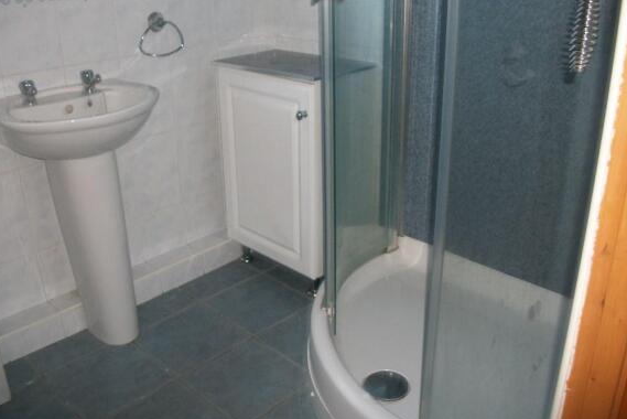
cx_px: 315
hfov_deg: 57.2
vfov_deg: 40.0
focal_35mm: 33
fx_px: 575
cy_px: 187
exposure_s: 1/40
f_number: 2.9
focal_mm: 5.7
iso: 150
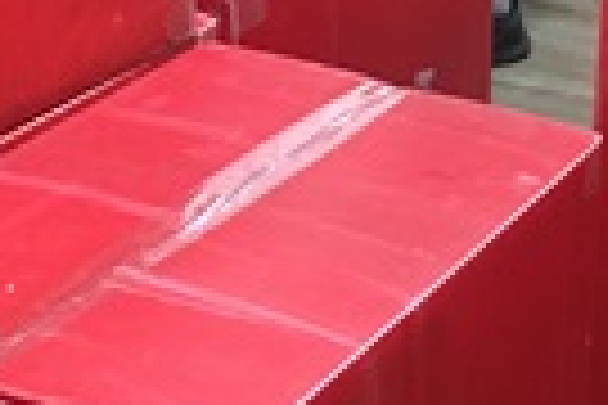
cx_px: 482
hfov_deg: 16.8
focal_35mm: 121
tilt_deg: -27.9
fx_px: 2043
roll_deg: -1.2
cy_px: 250
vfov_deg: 11.3
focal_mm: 4.15
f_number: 2.2
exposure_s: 1/15
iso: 400
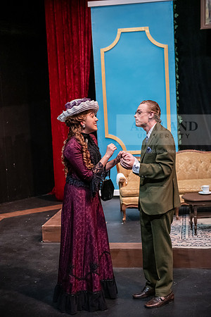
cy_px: 158
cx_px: 106
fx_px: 527
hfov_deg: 22.6
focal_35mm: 60
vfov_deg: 33.4
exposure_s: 1/200
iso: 3200
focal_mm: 60
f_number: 3.2
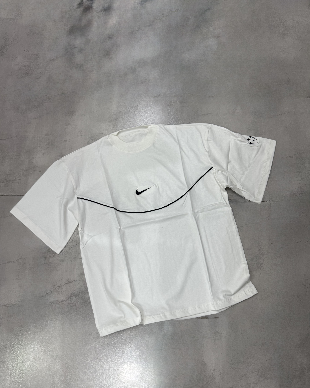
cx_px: 155
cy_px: 202
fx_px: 287
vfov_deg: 68.1
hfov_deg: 56.8
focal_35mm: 25
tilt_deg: -80.2
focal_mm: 6.76
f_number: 1.78
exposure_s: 1/100
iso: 100
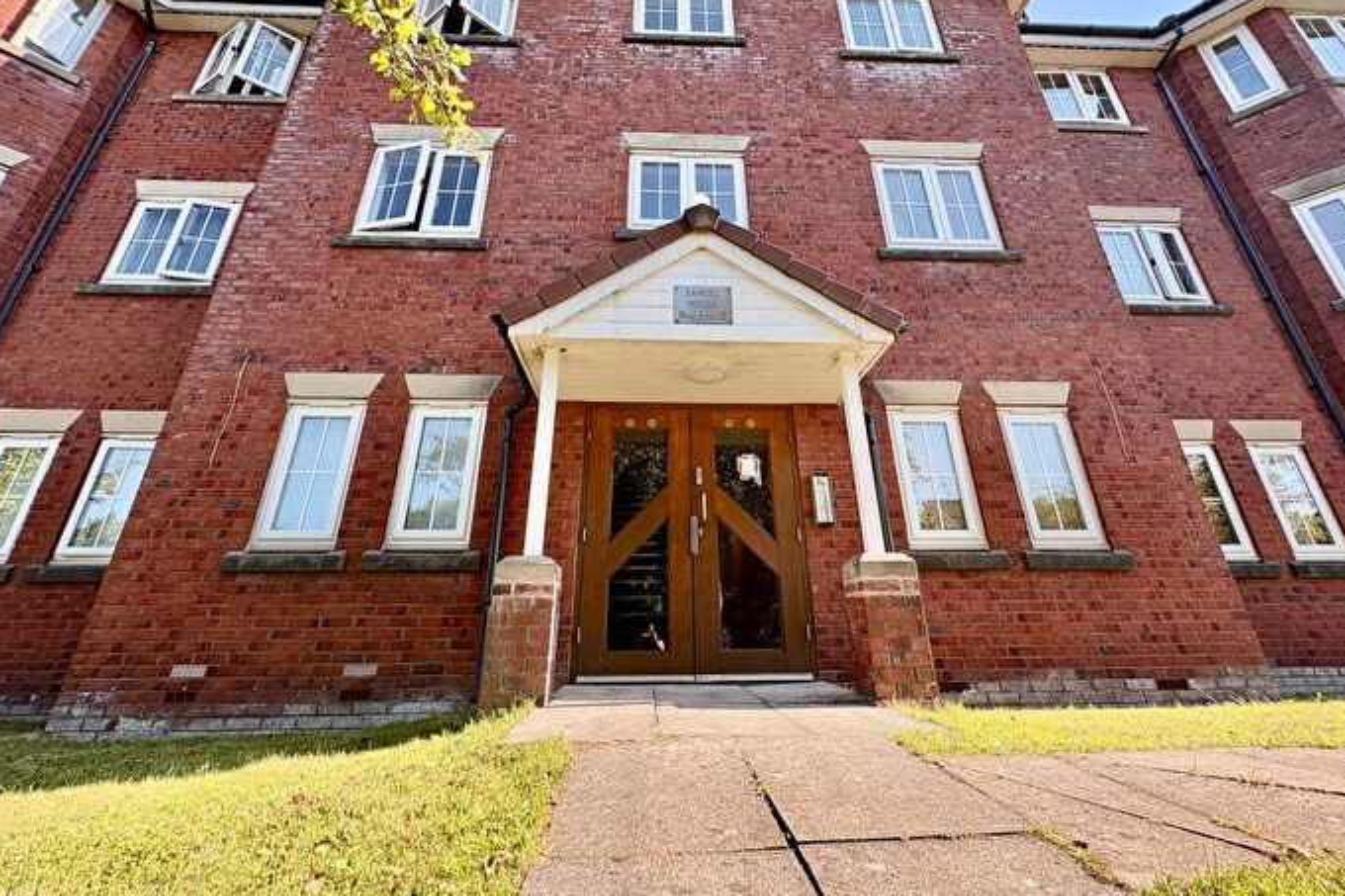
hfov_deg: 100.4
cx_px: 674
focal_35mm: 15
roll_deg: +1.1
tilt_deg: +24.0
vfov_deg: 76.9
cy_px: 387
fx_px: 560
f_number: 2.2
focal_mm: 2.22
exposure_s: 1/301
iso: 40
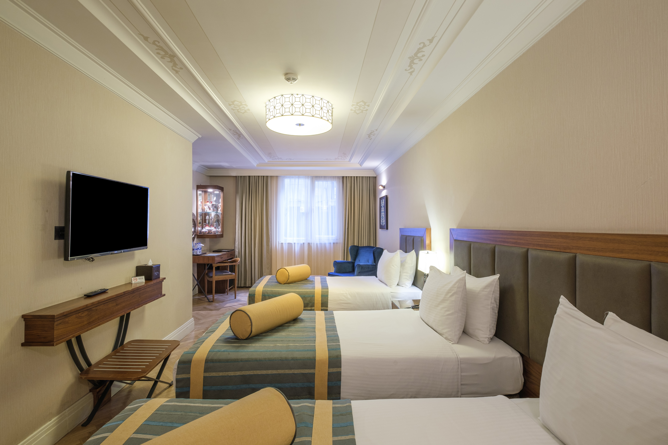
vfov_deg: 70.4
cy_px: 222
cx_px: 334
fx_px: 315
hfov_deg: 93.3
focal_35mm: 17
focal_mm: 11
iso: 160
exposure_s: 1/1.67
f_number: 8
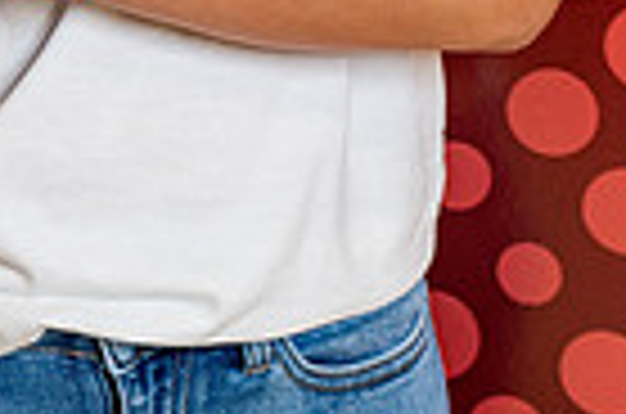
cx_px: -36
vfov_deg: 8.0
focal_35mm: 159
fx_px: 2759
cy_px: -513
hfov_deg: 12.7
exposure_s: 1/250
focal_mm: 49
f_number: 4
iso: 400
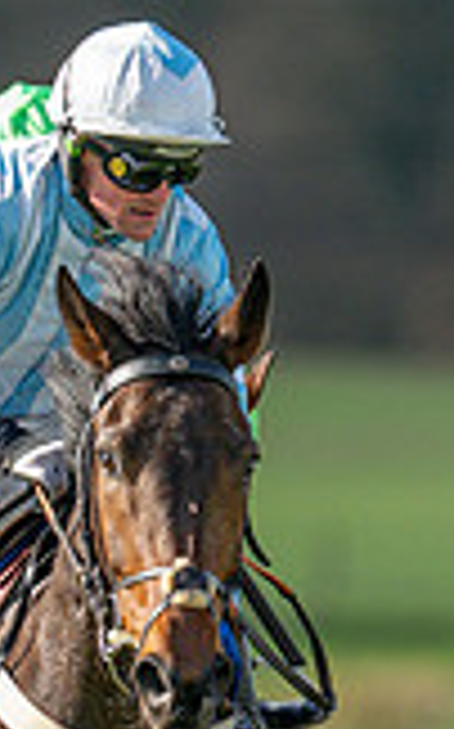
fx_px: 40477
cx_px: 537
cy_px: 620
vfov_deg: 1.0
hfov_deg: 0.6
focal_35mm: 2041
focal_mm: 400
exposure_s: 1/1250
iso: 400
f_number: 4.5
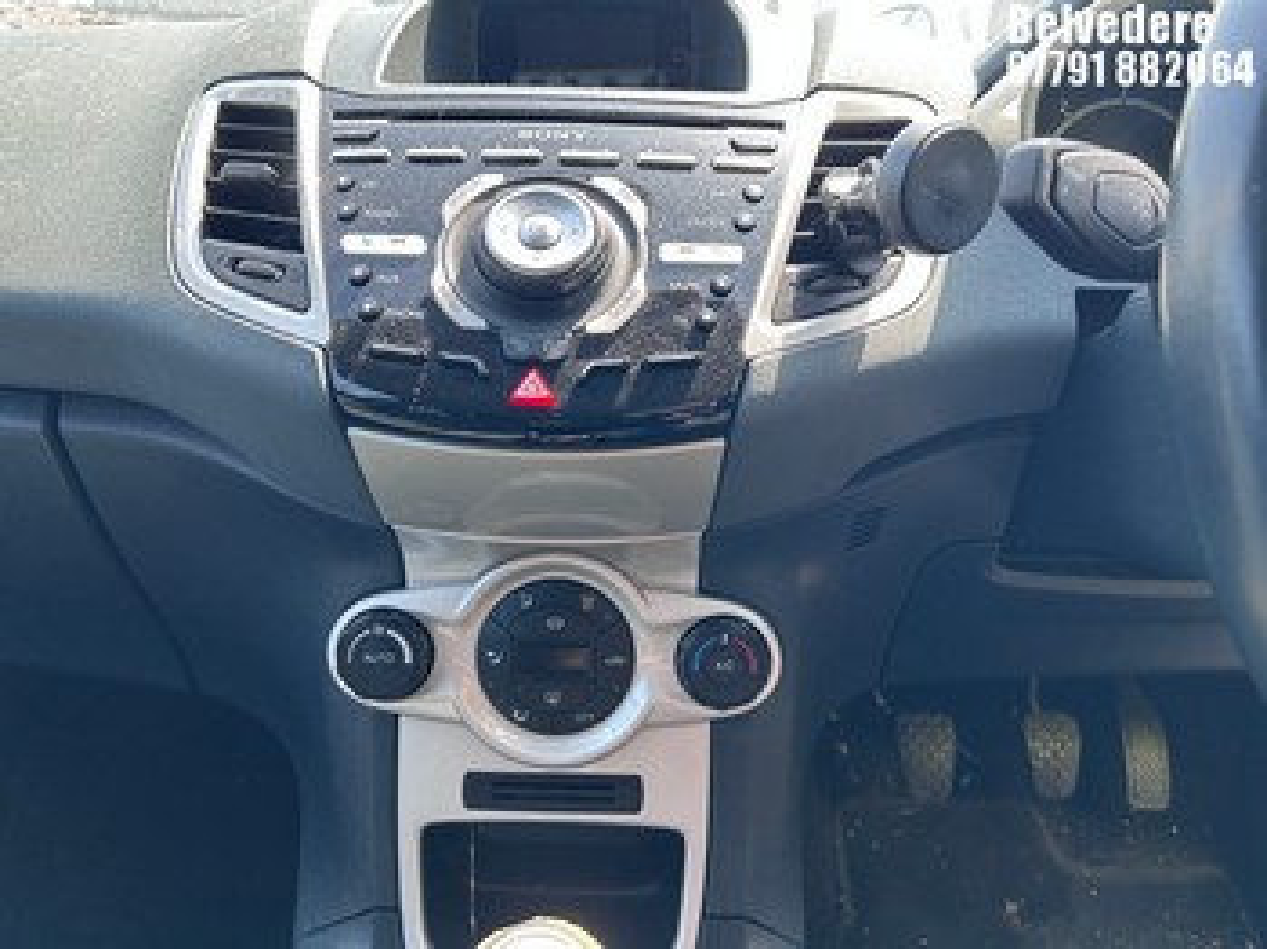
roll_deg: -2.1
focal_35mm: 26
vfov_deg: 53.0
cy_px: 474
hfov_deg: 67.3
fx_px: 951
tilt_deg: -26.4
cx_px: 634
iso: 40
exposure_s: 1/216
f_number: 1.5
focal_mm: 5.7
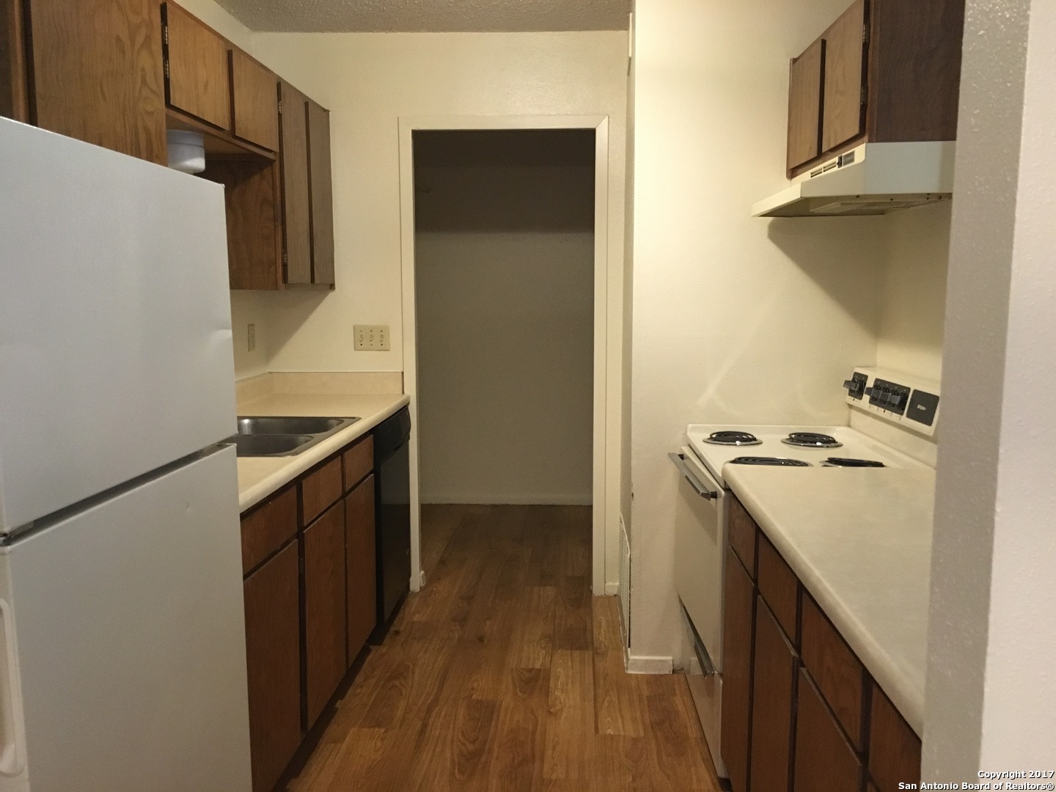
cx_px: 528
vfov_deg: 48.2
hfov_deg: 61.7
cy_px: 396
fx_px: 885
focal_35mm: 29
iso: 200
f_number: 2.2
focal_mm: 4.15
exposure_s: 1/20
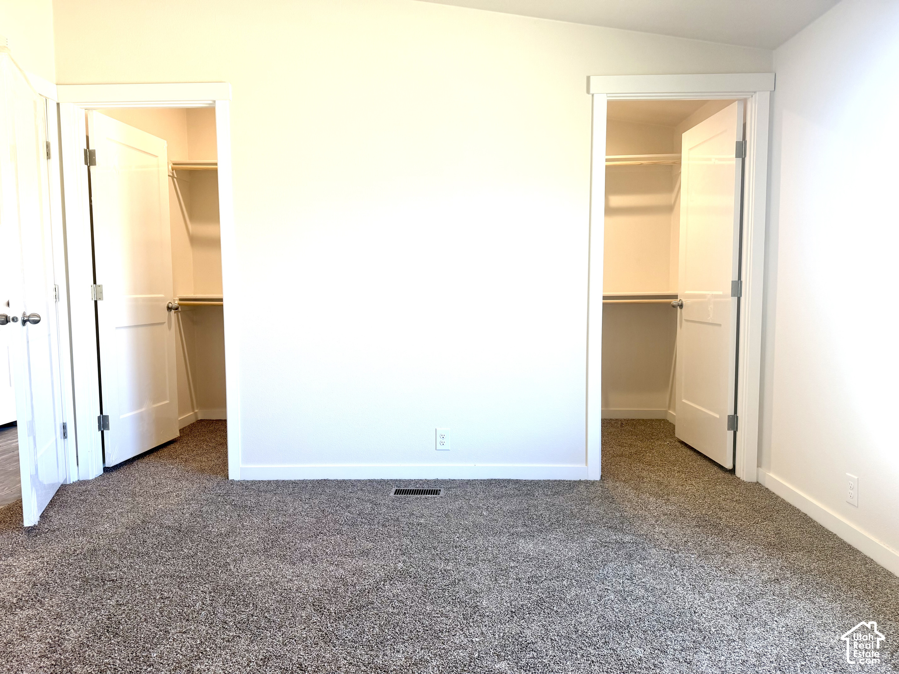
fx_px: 623
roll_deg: +0.5
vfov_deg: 56.8
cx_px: 450
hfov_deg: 71.6
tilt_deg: -5.2
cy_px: 337
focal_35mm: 24
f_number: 1.78
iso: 100
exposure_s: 1/120
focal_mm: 6.76
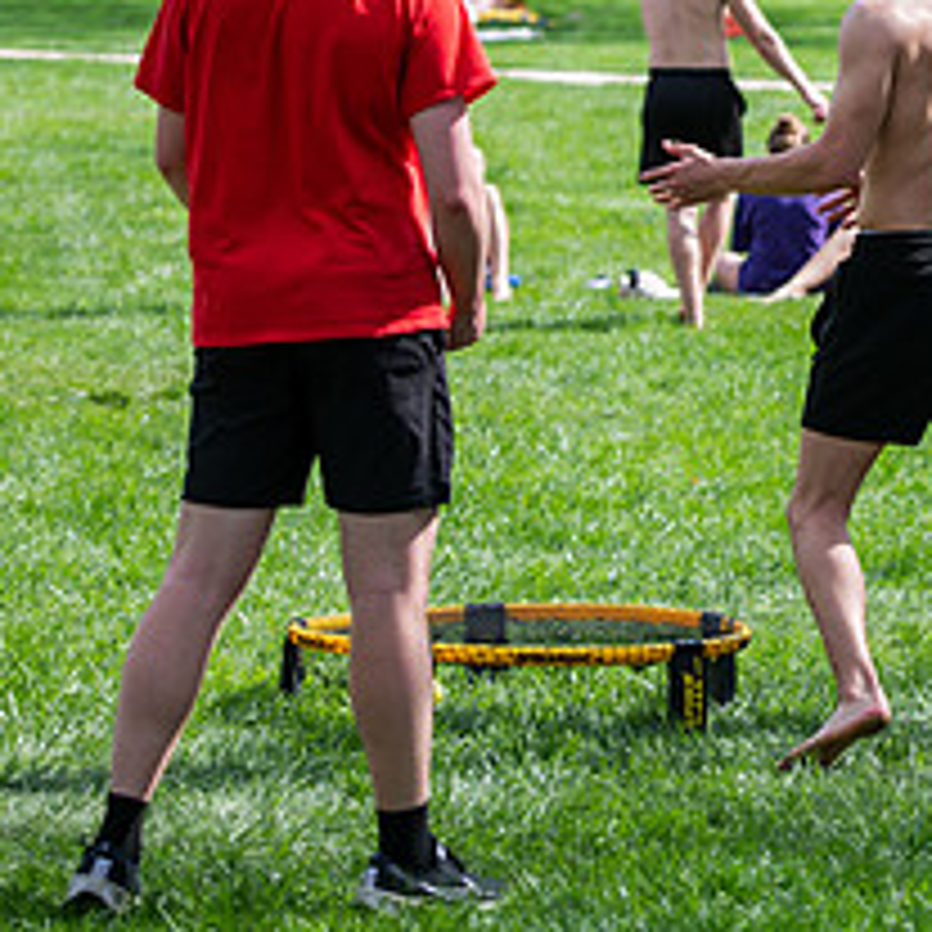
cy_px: 97
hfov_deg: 7.9
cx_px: 1175
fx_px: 6671
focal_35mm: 219
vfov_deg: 8.0
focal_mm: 92
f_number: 3.5
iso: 100
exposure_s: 1/500
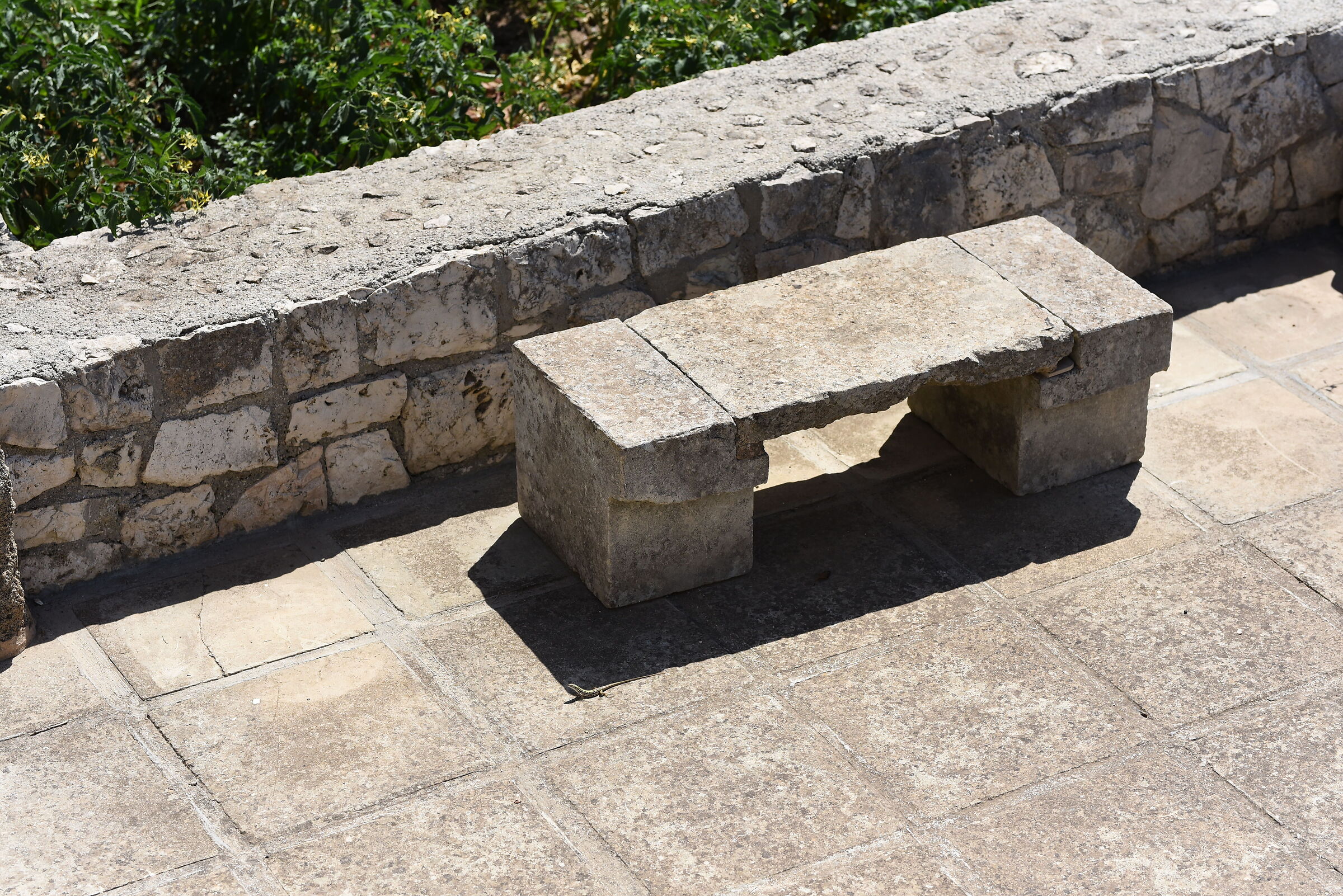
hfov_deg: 23.9
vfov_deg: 16.1
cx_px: 672
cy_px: 448
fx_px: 3172
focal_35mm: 85
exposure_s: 1/4000
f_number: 4.8
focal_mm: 85
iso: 500
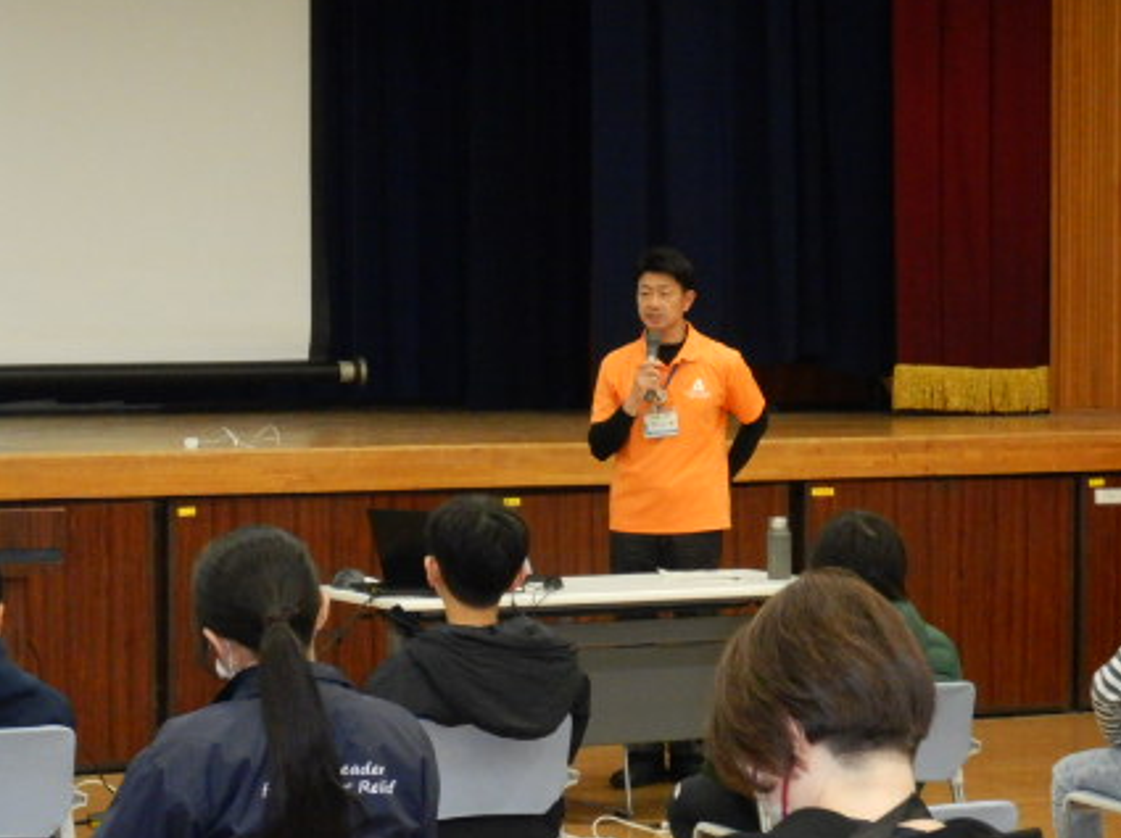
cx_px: 293
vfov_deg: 14.6
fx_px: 3268
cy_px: 427
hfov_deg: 19.3
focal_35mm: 101
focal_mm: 12
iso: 900
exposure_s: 1/30
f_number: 4.5
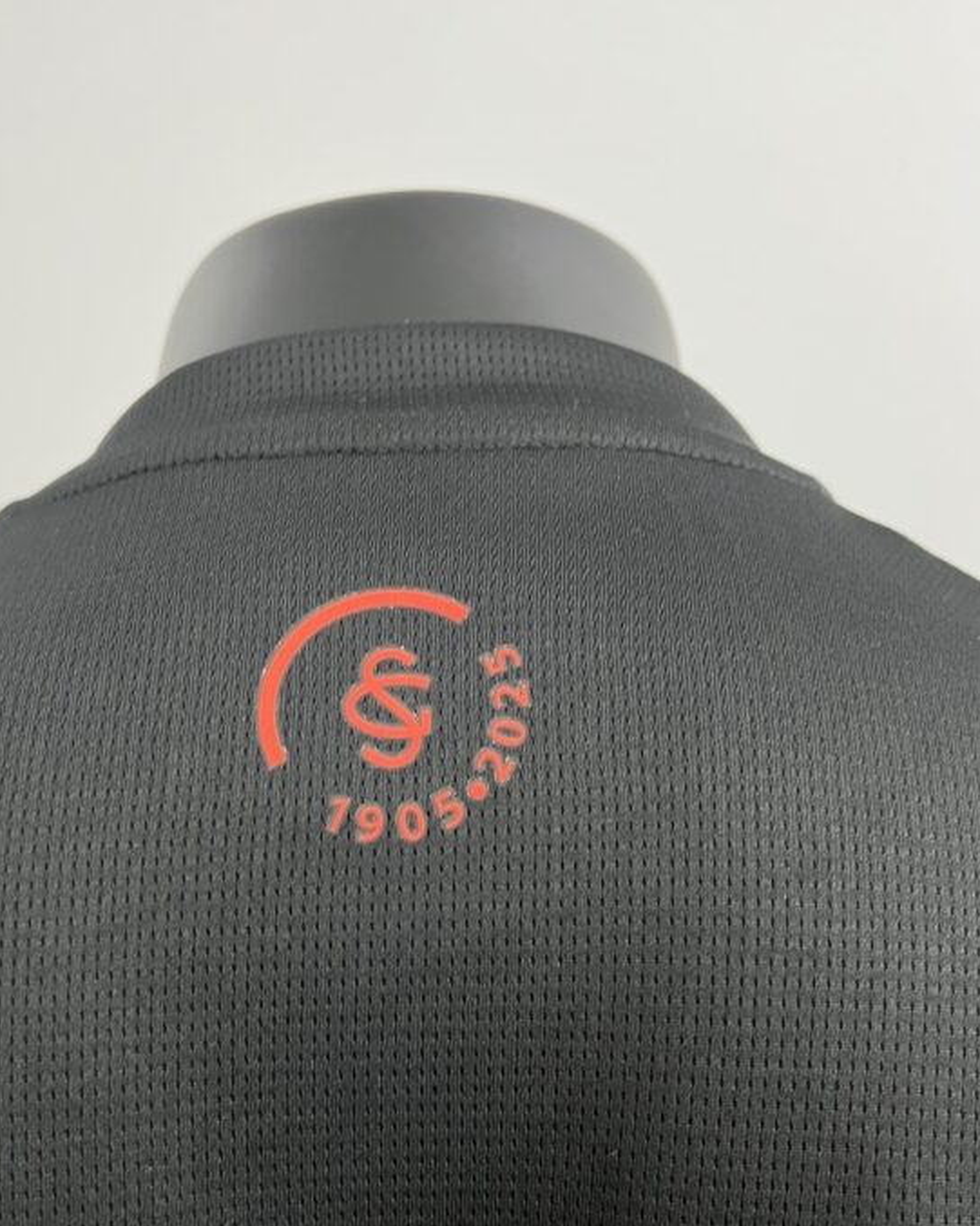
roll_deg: -0.6
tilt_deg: -3.9
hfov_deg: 48.4
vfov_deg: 58.6
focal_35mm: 30
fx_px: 1088
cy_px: 534
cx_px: 440
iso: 160
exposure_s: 1/50
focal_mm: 5.7
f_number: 1.5
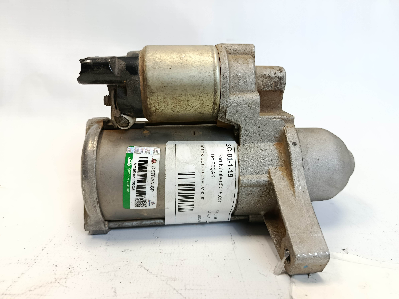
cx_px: 200
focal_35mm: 24
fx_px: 277
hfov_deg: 71.6
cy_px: 150
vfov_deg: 56.8
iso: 451
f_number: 1.7
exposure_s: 1/120
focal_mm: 5.24
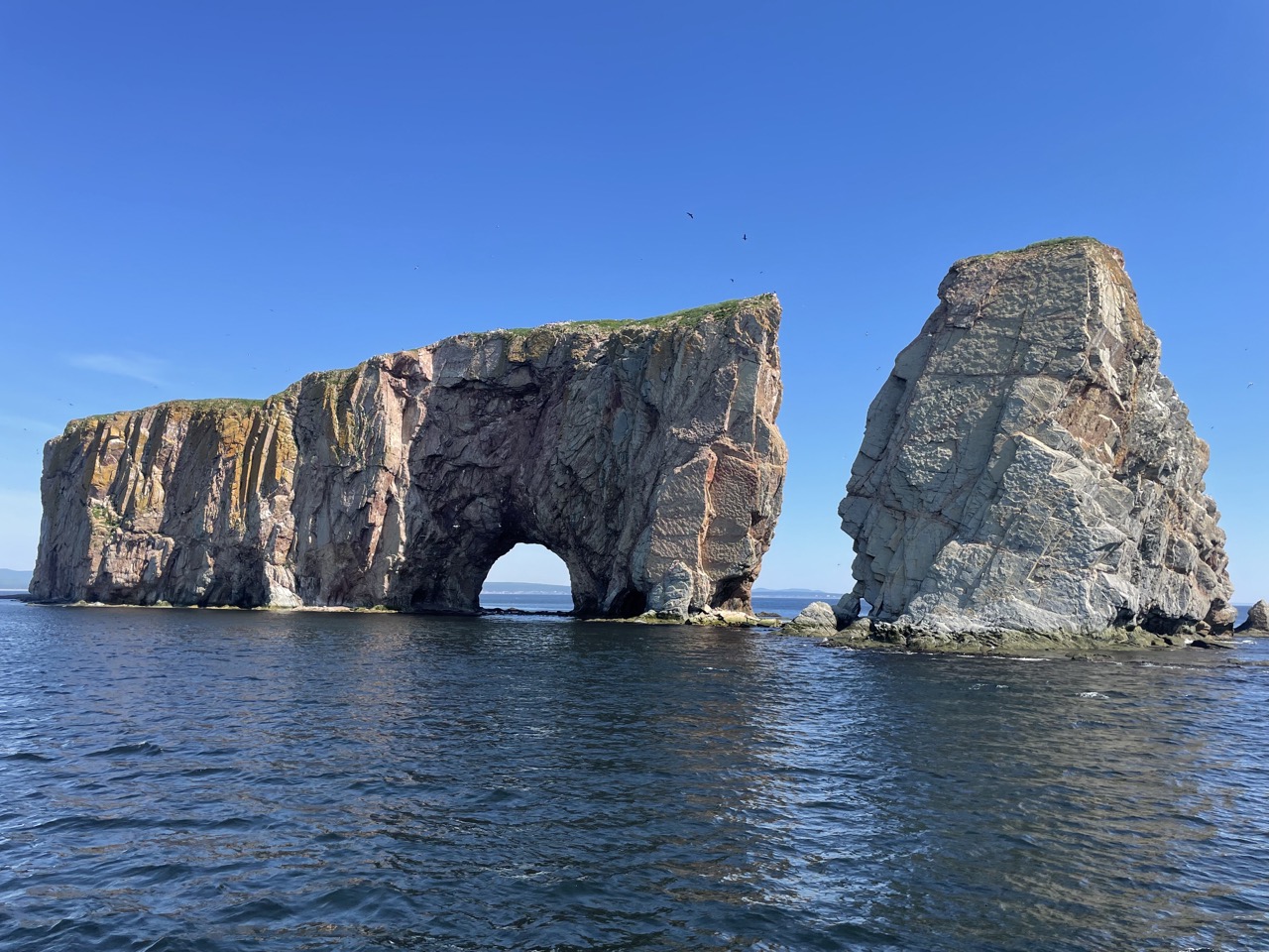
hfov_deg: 67.3
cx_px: 634
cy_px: 476
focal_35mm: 26
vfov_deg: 53.1
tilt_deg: +9.3
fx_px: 953
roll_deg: -1.5
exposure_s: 1/2132
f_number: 1.6
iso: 32
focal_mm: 4.2
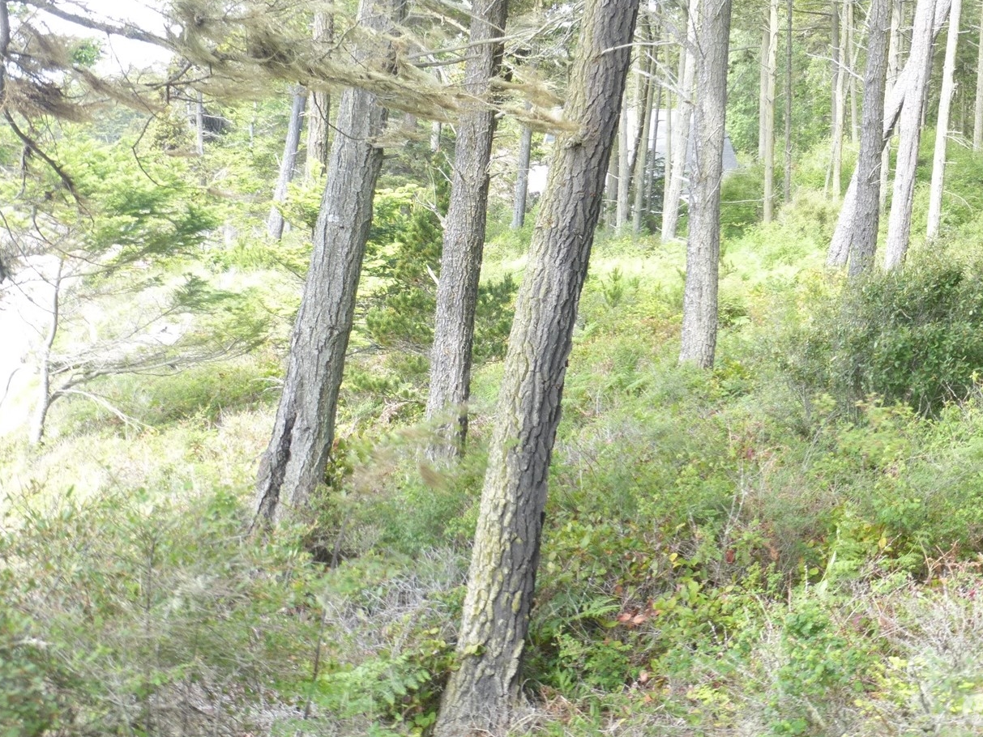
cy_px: 262
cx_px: 473
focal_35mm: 62
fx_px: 1761
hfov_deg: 31.2
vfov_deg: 23.6
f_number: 4.2
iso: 125
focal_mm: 8.5
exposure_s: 1/60
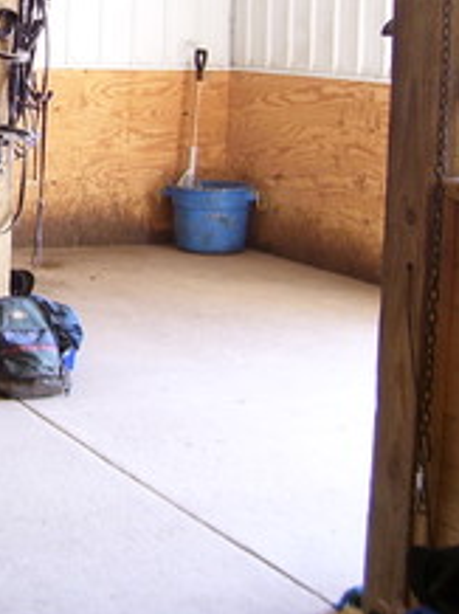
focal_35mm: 78
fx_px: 1382
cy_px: 89
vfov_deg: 24.5
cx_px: -132
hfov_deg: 17.7
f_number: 2.7
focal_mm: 5.6
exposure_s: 1/30
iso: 80
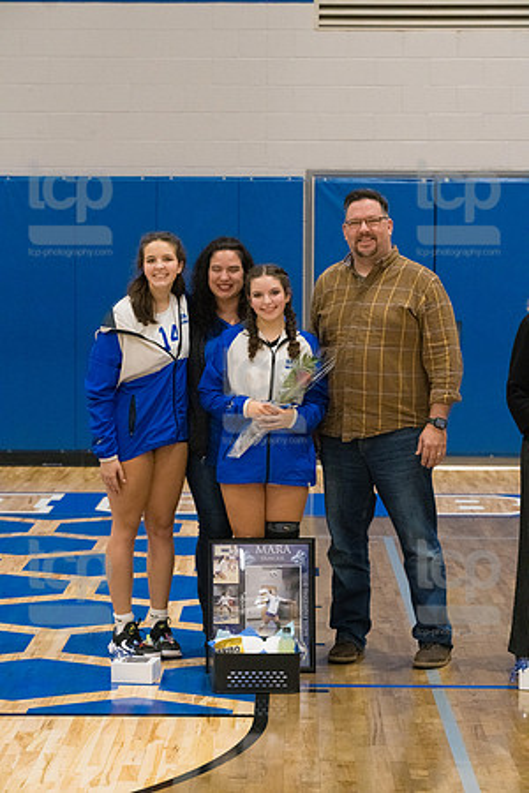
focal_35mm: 100
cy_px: 396
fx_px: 2204
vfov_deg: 20.4
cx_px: 264
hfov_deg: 13.7
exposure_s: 1/500
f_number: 5.6
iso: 5000
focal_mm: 100
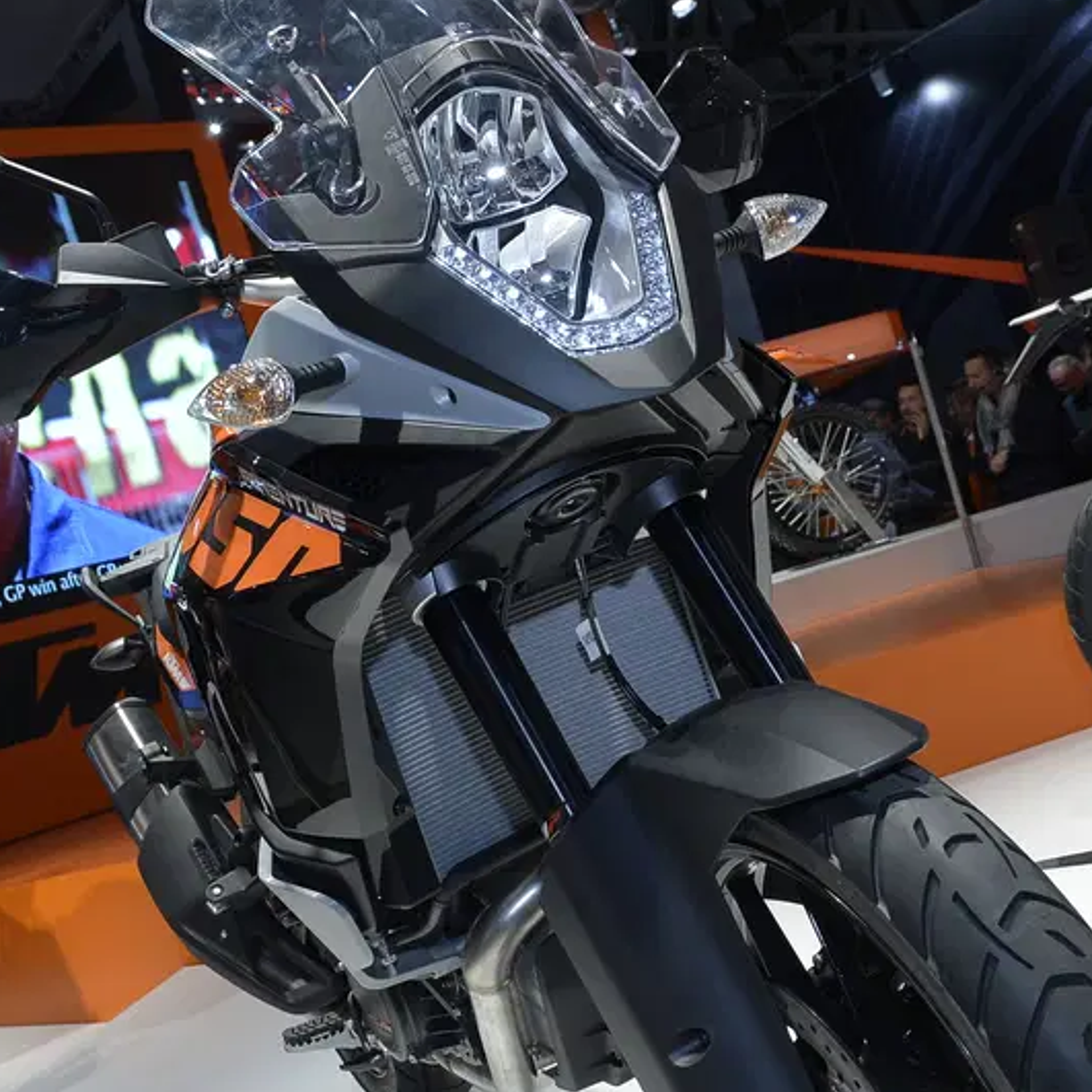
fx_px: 1642
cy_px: 688
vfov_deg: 36.6
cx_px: 556
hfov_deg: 36.8
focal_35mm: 46
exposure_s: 1/200
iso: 1250
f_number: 8
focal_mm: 24
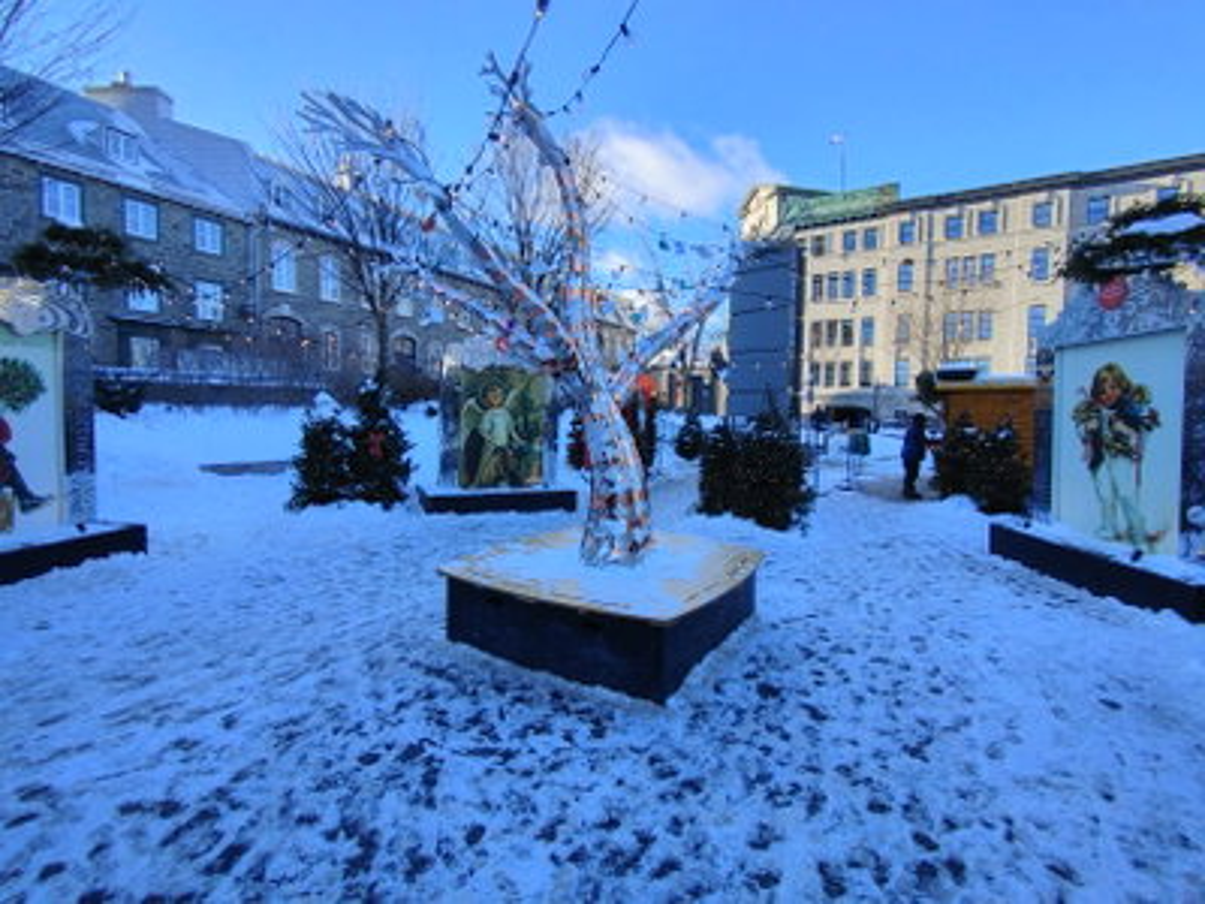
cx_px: 602
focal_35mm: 15
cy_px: 452
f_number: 2.2
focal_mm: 1.6
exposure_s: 1/394
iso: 50
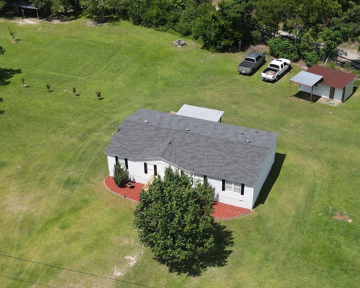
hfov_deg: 36.7
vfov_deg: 29.5
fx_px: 543
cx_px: 184
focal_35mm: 51
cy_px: 187
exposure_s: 1/640
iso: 100
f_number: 2.8
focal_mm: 4.5
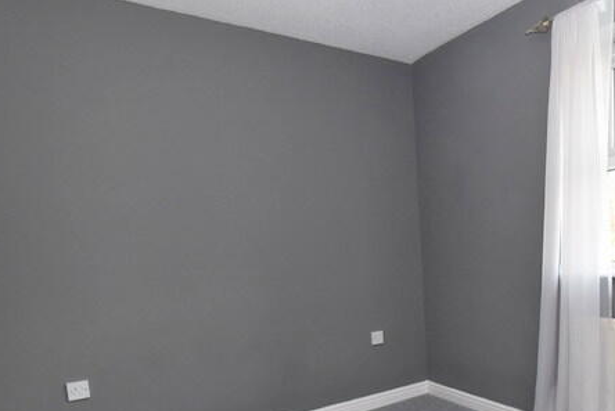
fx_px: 462
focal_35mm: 27
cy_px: 302
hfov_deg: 64.1
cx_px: 447
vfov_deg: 46.5
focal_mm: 10
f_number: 5.6
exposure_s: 1/125
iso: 800
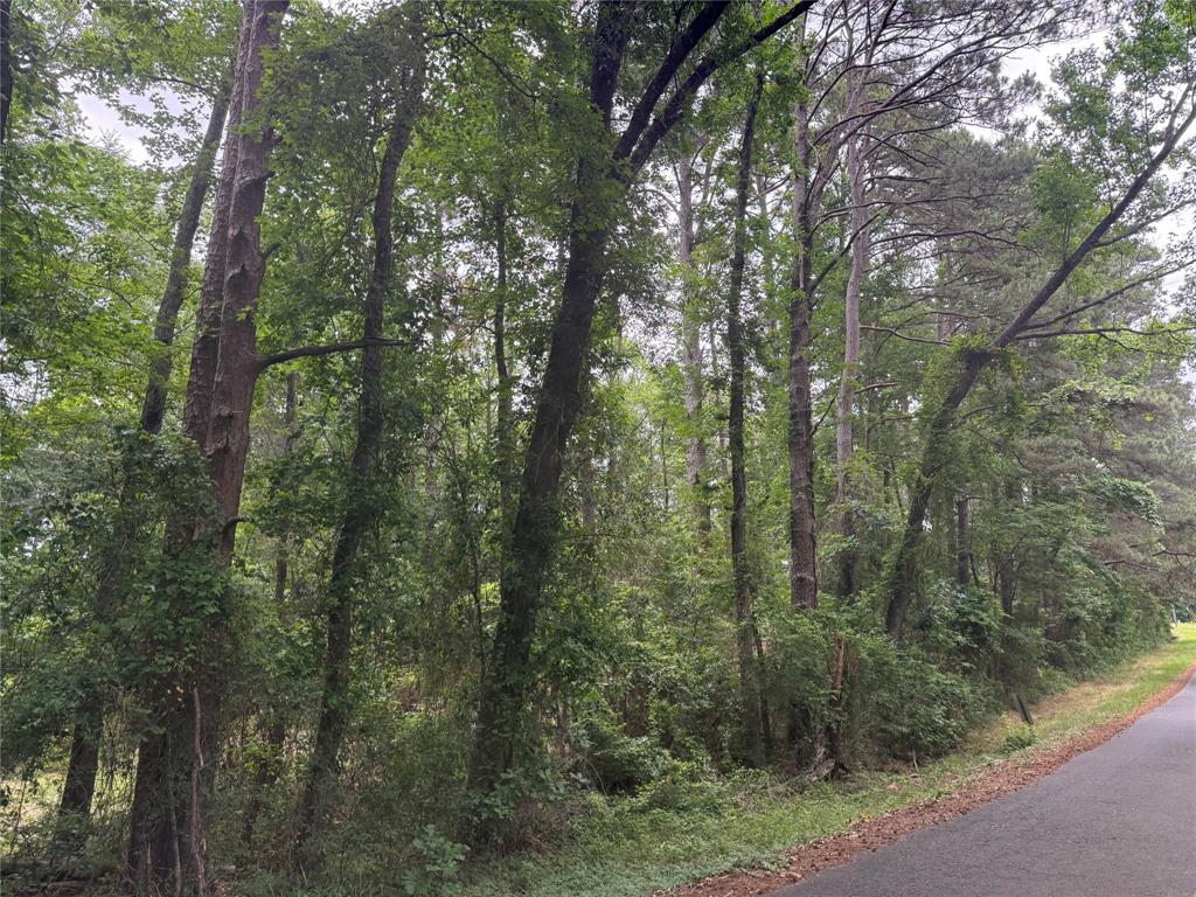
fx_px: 829
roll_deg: +0.6
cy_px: 448
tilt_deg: +12.3
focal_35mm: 24
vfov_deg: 56.8
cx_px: 598
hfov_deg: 71.6
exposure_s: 1/121
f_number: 1.78
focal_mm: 6.76
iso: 160
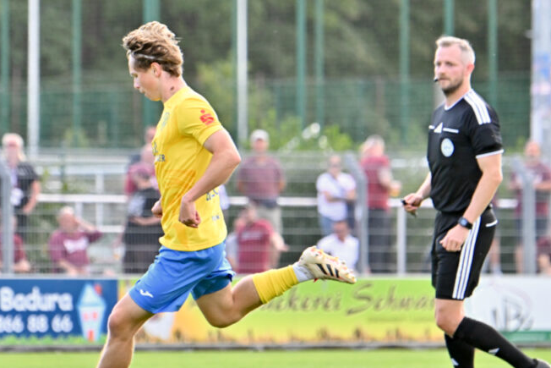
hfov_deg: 4.7
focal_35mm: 440
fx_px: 6736
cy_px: 228
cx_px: 232
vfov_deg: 3.1
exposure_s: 1/2000
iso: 2000
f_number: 5.6
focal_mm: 280
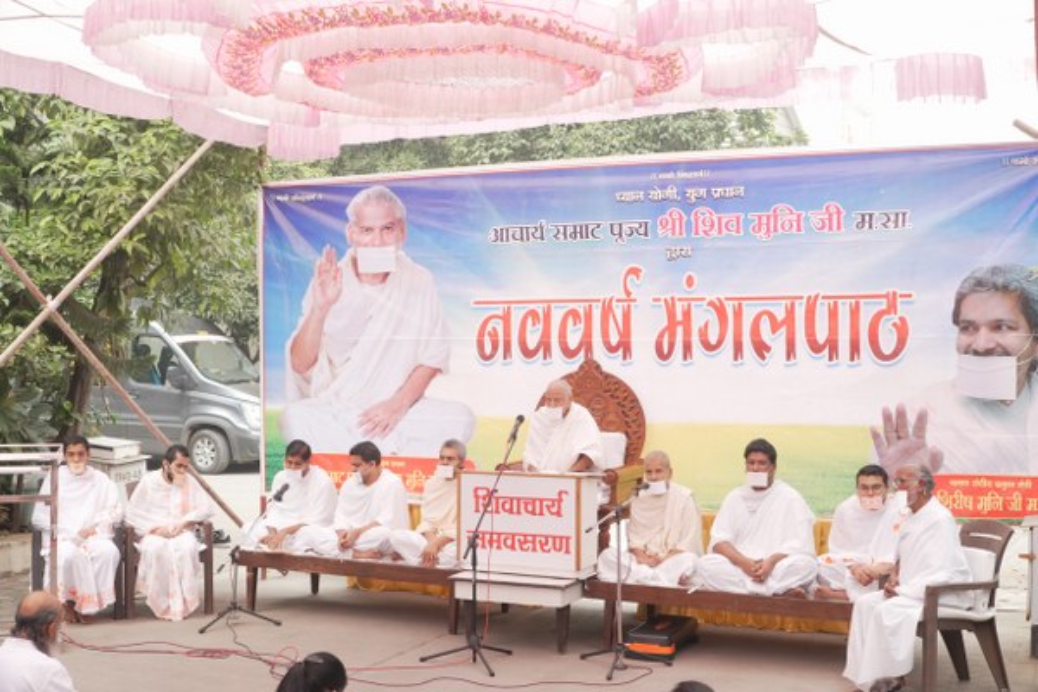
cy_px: 346
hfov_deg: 49.6
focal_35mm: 39
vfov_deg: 34.2
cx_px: 519
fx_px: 1124
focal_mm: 26
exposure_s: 1/100
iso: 640
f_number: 5.6
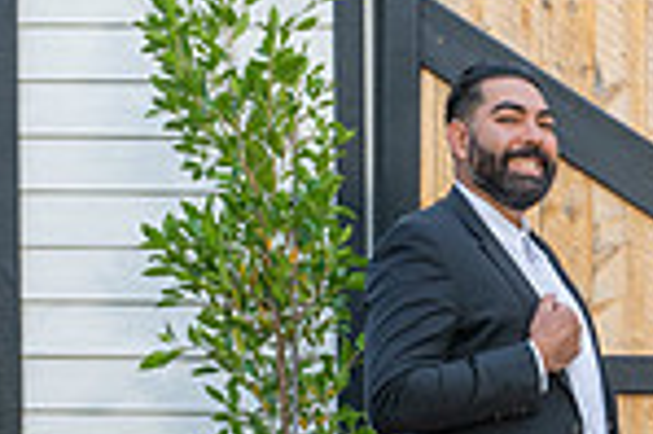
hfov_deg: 15.2
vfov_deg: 10.1
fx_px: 2355
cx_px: 775
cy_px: 722
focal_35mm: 130
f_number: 8
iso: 400
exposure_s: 1/125
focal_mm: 31
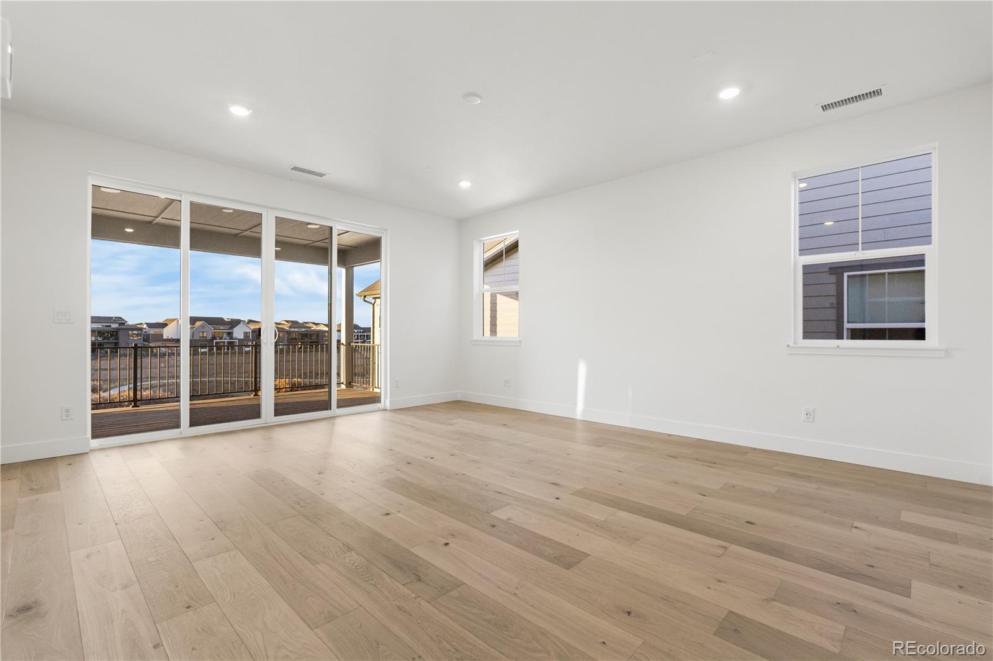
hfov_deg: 96.8
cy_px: 330
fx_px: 441
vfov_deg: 73.7
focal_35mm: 16
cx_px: 496
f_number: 8
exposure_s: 1/15
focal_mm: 16
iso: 400
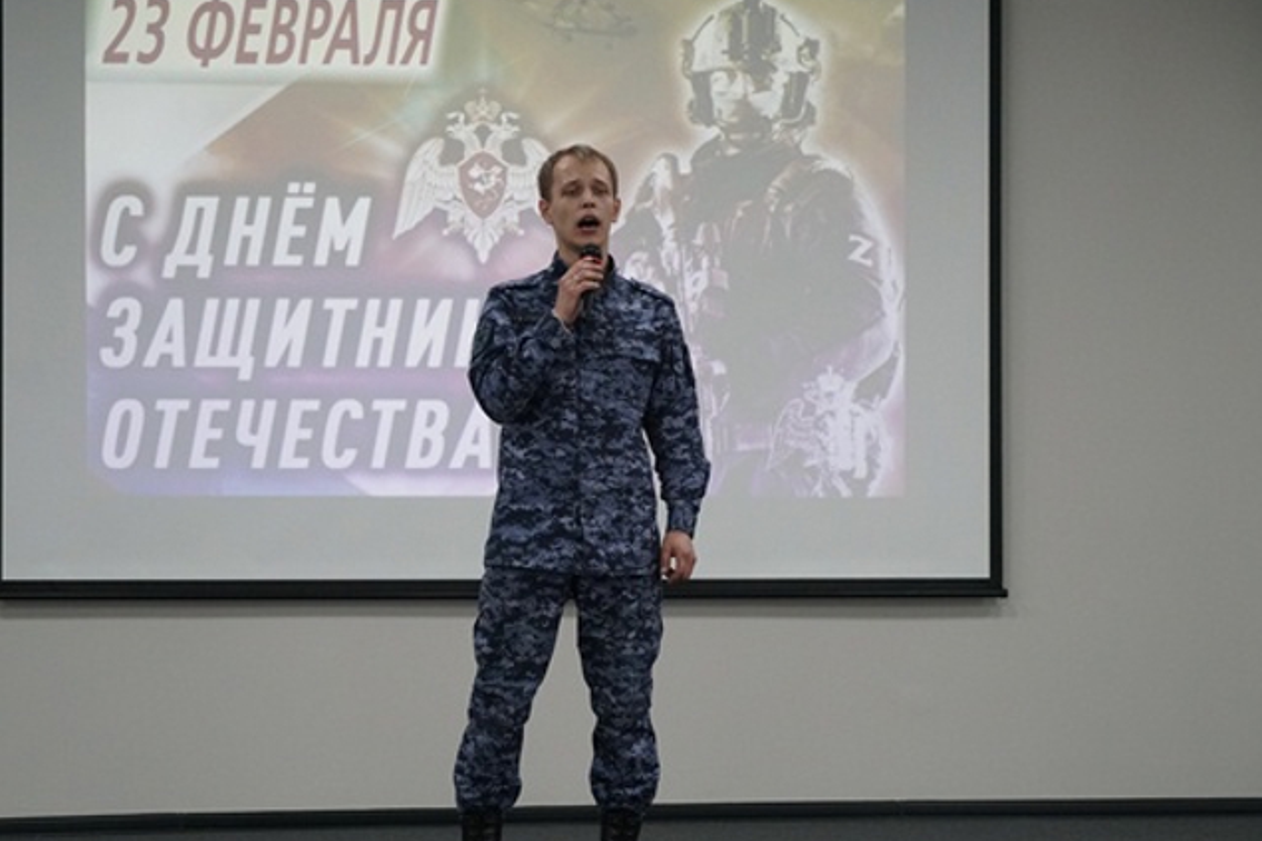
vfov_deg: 11.6
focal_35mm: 119
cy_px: 458
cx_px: 583
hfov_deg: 17.3
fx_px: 4157
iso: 1250
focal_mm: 67
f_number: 5.6
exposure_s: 1/160
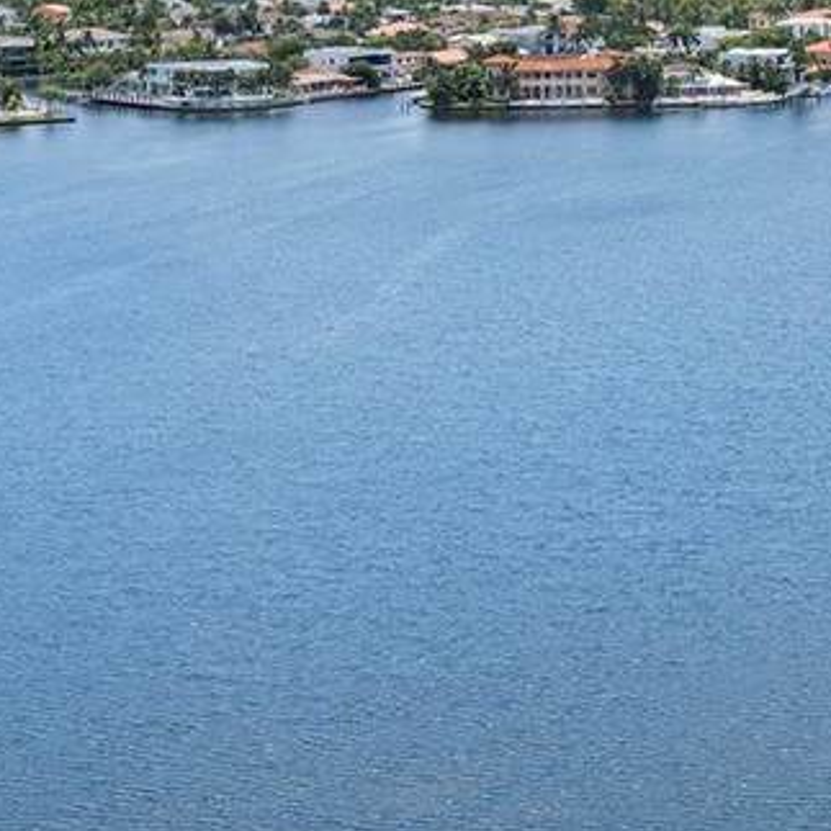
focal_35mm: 118
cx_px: 1178
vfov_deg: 14.4
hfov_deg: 14.0
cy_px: -143
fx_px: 3205
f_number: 8
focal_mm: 35
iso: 400
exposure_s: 1/1250
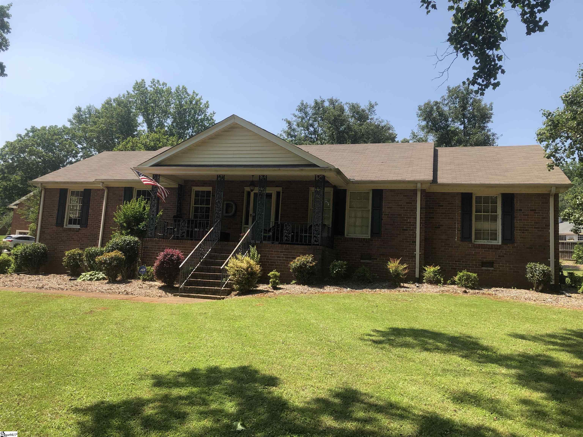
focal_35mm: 28
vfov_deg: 49.7
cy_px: 218
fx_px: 472
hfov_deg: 63.4
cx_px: 292
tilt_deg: +6.4
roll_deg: -2.4
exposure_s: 1/1297
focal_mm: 3.99
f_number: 1.8
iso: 20
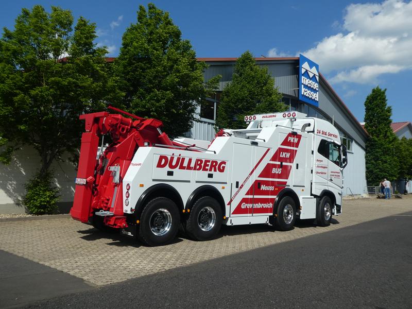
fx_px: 369
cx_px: 206
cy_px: 154
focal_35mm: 31
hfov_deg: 58.4
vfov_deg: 45.4
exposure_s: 1/1000
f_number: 4
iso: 80
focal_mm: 5.4
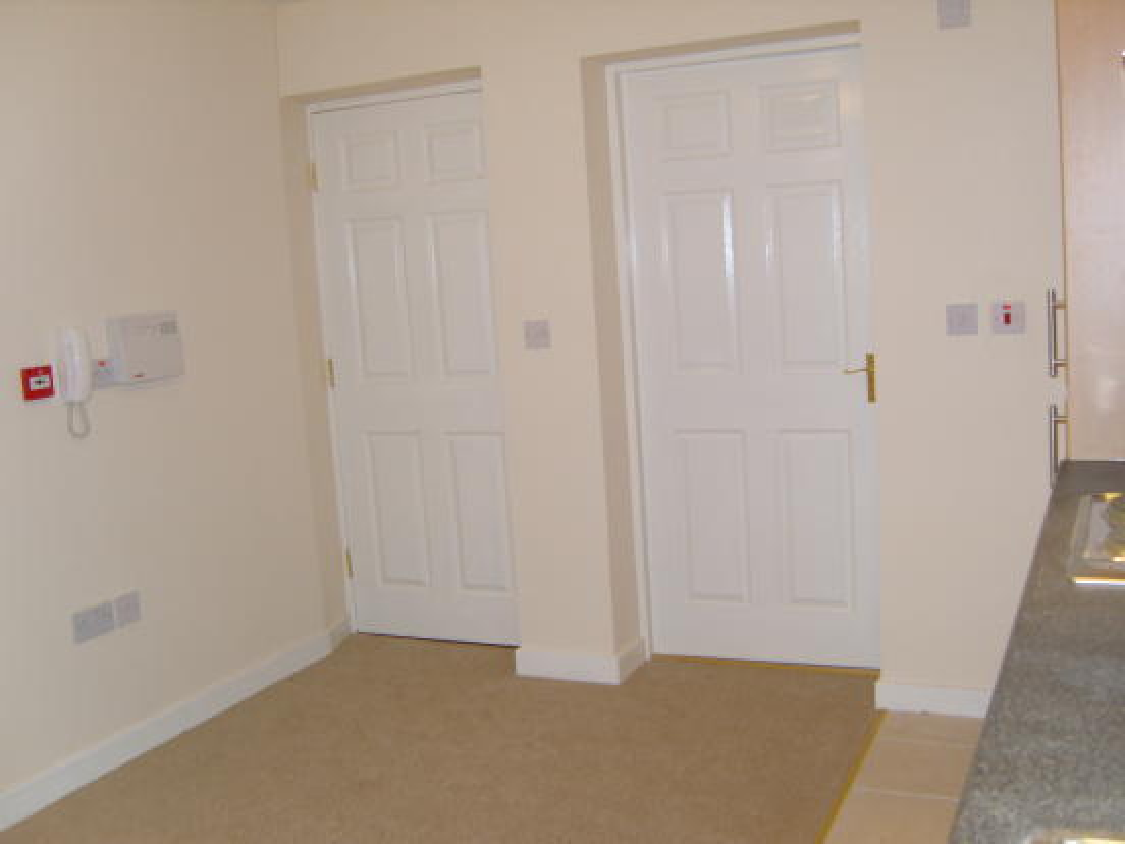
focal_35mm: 35
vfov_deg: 40.7
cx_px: 562
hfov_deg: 52.6
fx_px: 1137
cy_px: 422
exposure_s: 1/30
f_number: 2.8
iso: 100
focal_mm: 7.4
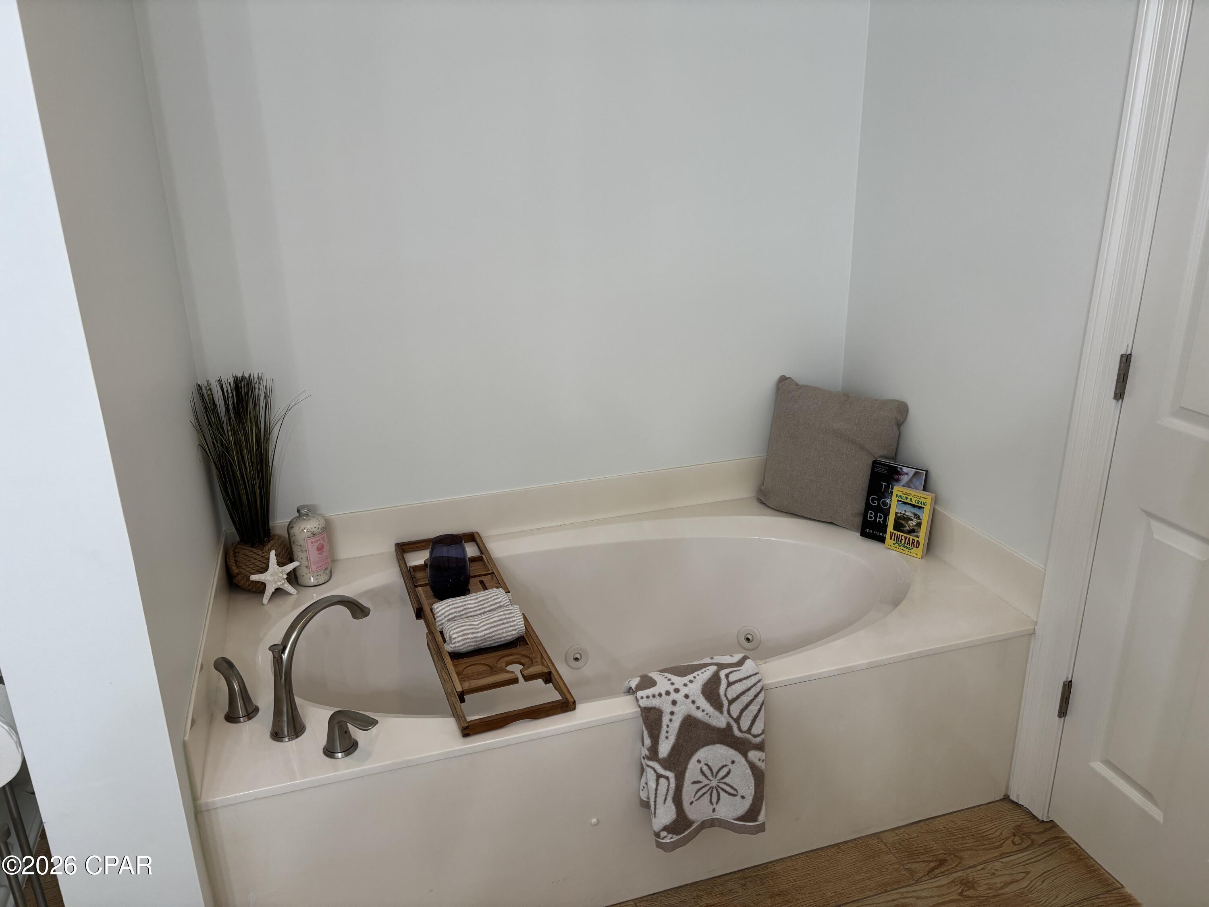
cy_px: 454
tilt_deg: -19.7
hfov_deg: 67.3
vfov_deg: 53.1
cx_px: 604
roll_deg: +0.7
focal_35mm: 26
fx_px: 908
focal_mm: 5.96
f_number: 1.6
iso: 125
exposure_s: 1/120
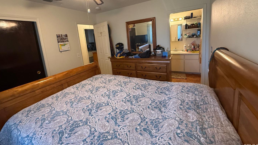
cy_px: 55
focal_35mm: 16
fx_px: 109
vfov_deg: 66.1
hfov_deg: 99.3
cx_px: 125
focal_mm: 2.22
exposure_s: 1/60
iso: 500
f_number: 2.2
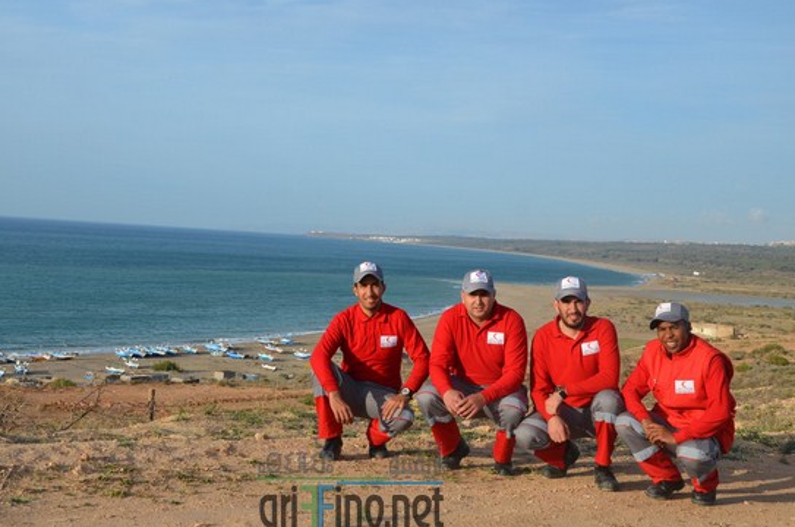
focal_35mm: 53
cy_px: 256
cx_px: 350
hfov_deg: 37.5
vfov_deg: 25.4
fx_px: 1168
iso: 100
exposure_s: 1/250
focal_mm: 30
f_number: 8
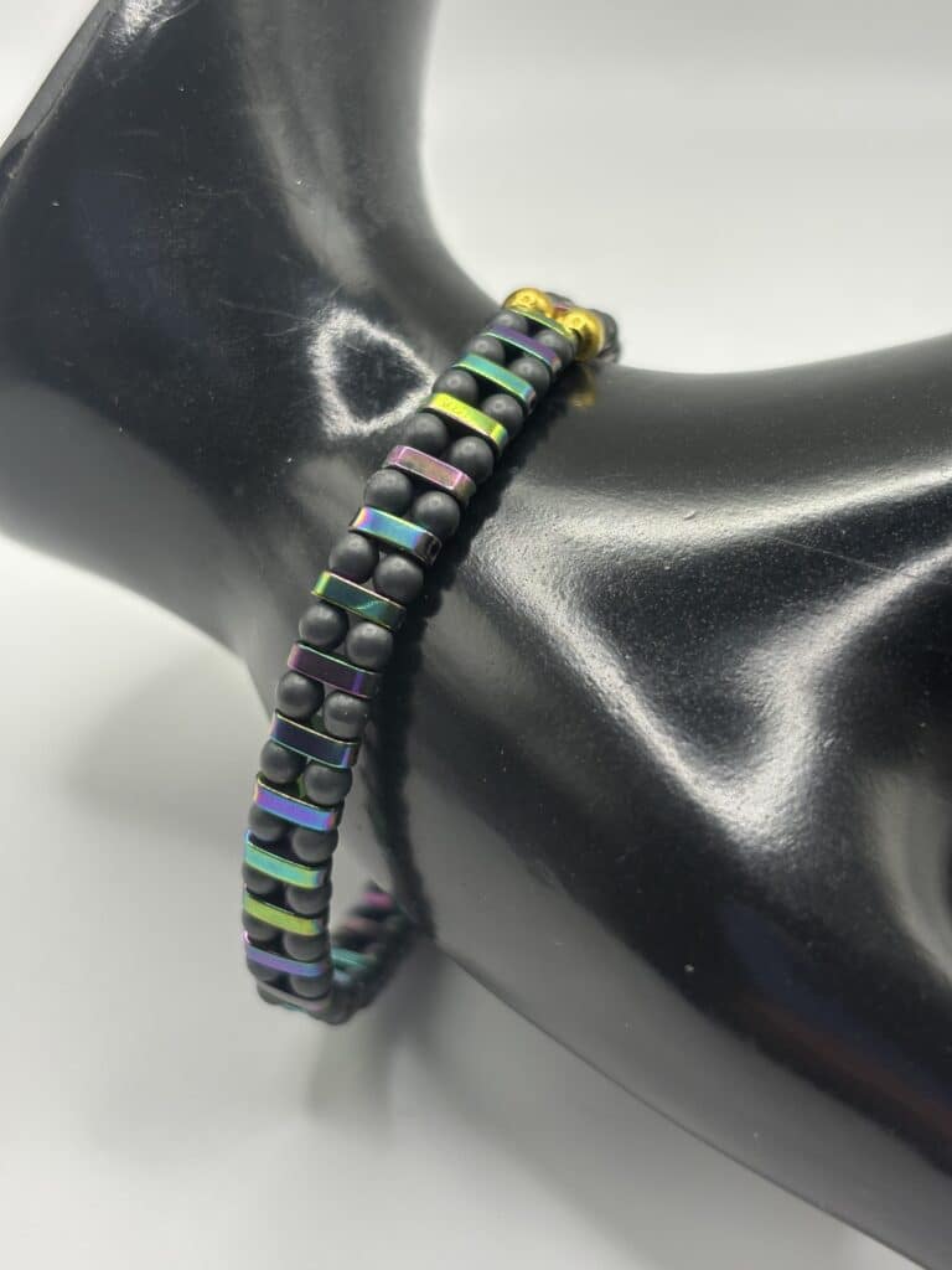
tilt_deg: -35.6
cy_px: 635
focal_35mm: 52
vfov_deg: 36.8
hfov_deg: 28.0
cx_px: 476
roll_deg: +1.3
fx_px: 1907
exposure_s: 1/254
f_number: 1.6
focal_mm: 5.96
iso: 50
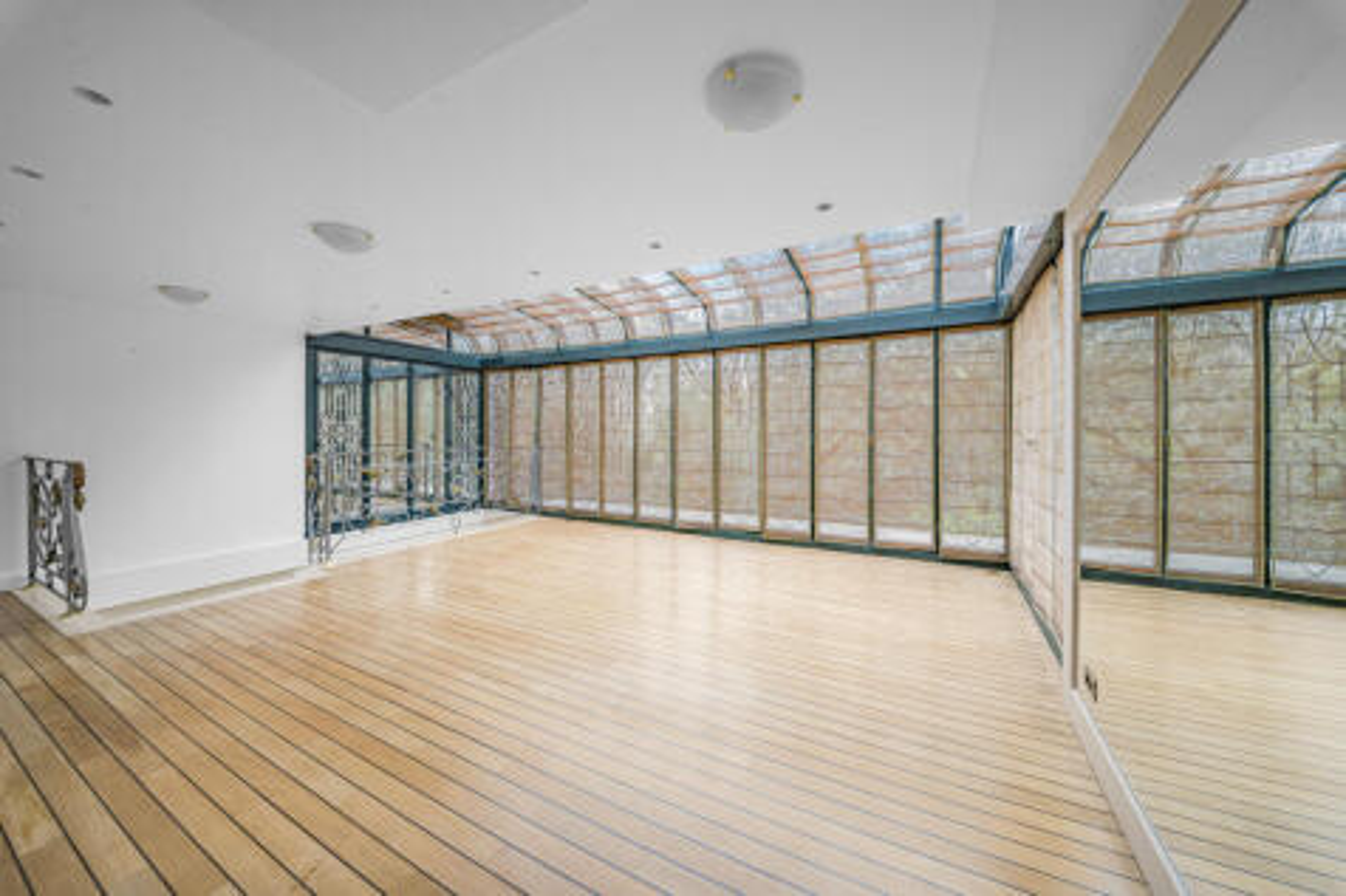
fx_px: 448
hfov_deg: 112.6
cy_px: 448
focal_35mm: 12
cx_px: 673
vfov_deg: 90.0
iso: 250
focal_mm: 12
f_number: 8
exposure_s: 1/4
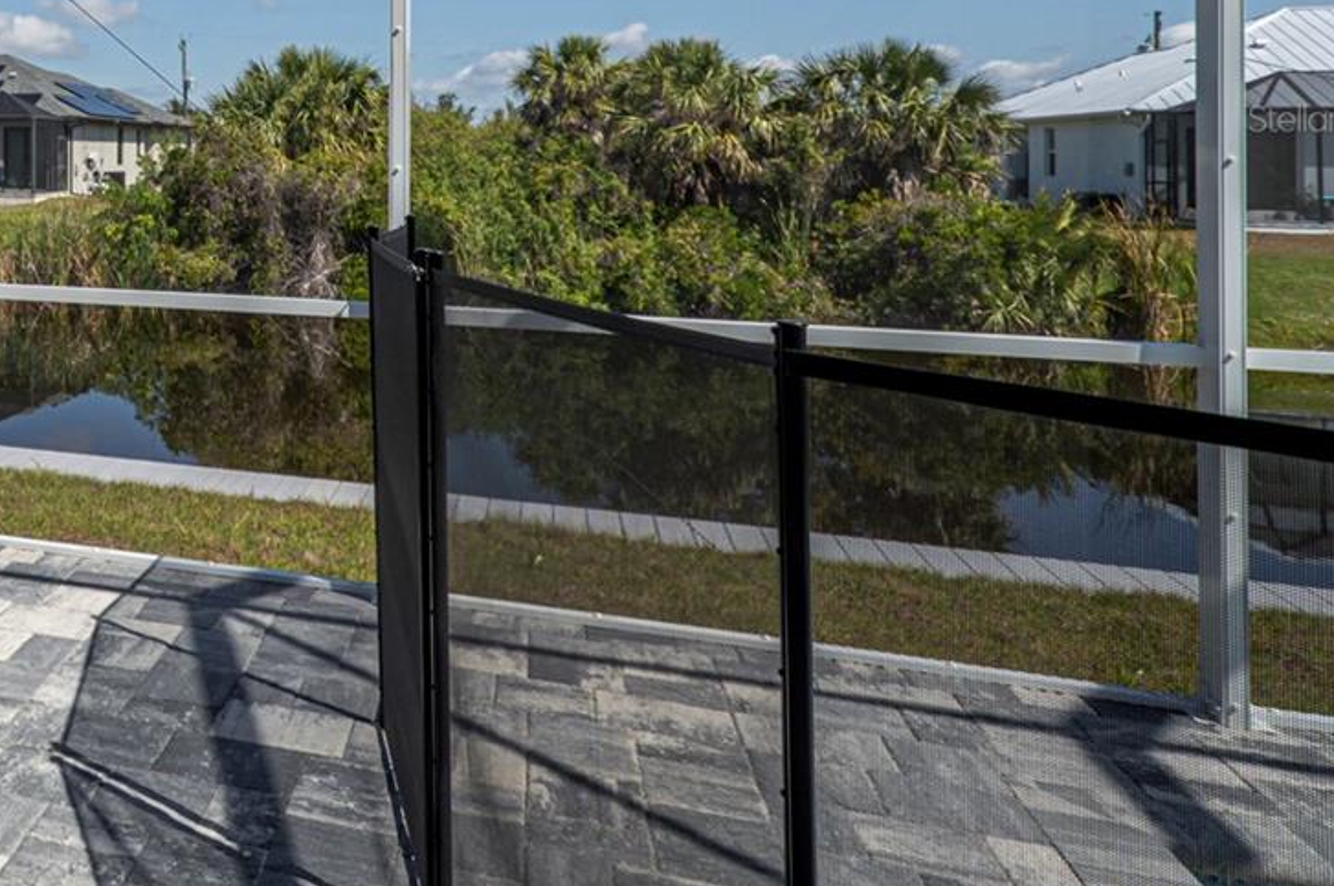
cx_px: -57
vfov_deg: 37.7
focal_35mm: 33
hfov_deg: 46.0
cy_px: 118
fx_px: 1221
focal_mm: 10
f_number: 7.1
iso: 100
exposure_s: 1/200
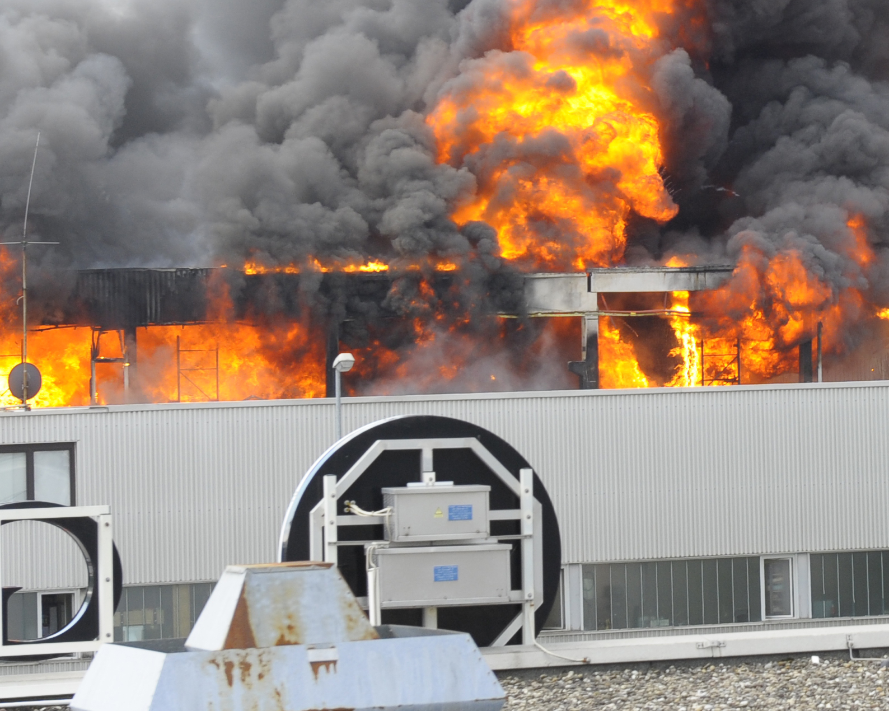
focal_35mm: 176
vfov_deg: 8.8
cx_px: 915
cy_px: 152
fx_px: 4630
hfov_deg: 10.9
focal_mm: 70
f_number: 7.1
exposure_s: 1/160
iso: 800
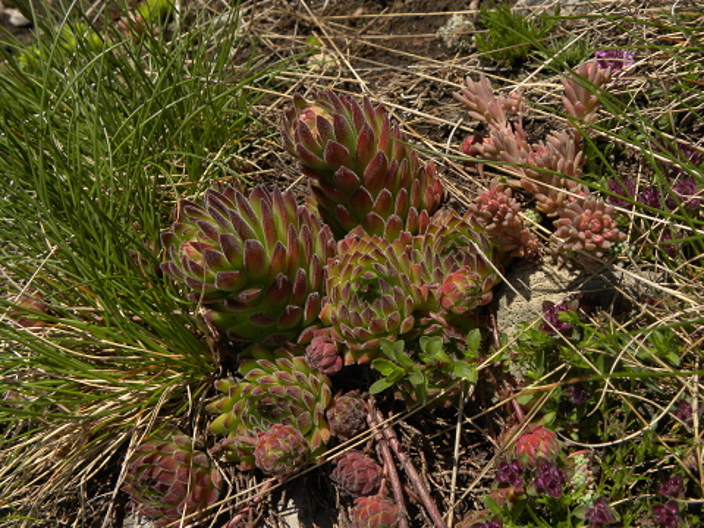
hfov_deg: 45.8
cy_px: 264
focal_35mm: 41
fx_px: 834
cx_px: 352
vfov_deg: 35.1
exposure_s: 1/500
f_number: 5
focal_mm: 7.3
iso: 64
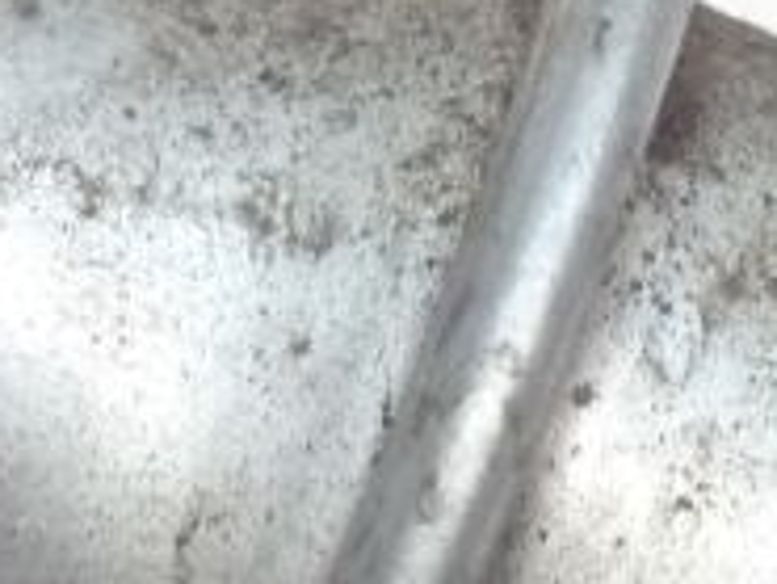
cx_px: 359
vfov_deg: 4.1
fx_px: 8153
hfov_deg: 5.5
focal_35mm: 363
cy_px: 777
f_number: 4.1
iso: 400
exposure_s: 1/15
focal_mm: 11.9
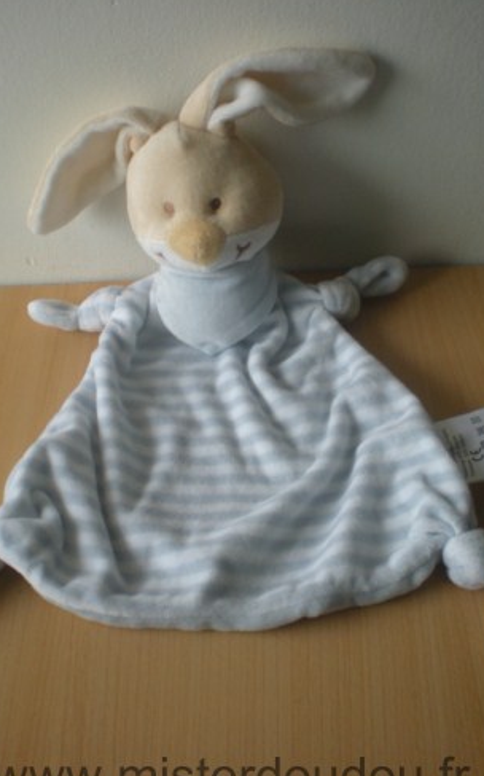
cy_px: 394
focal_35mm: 43
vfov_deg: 46.2
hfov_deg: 29.8
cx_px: 229
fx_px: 908
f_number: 3.1
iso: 154
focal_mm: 6.3
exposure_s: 1/59
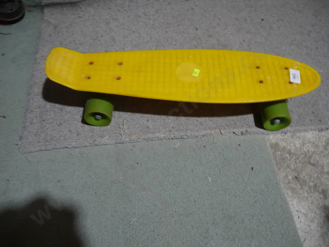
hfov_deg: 59.9
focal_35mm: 30
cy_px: 124
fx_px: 285
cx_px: 164
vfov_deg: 46.8
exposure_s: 1/60
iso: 250
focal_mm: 15
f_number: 3.6
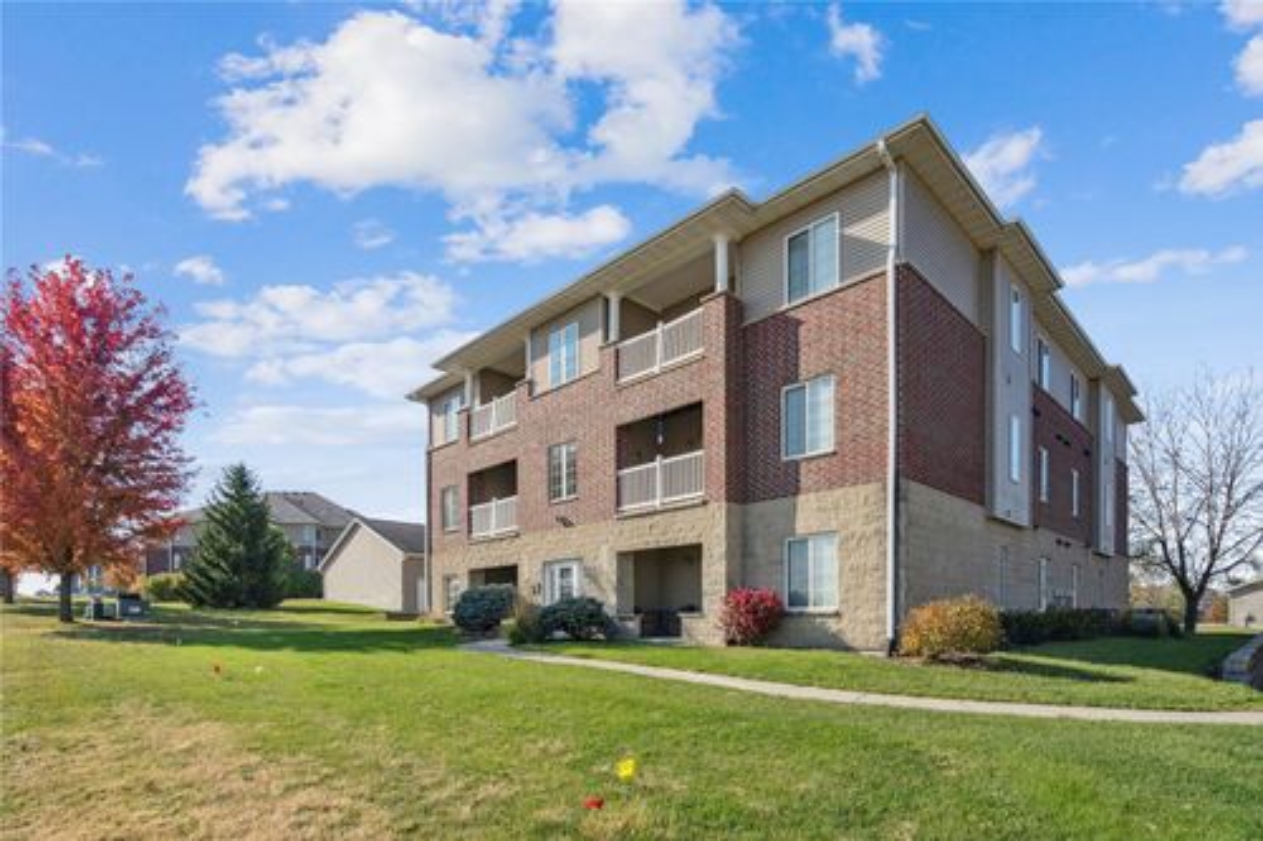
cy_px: 420
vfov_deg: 73.7
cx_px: 632
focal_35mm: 16
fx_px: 561
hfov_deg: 96.8
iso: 400
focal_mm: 16
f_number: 6.3
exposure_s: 1/2000
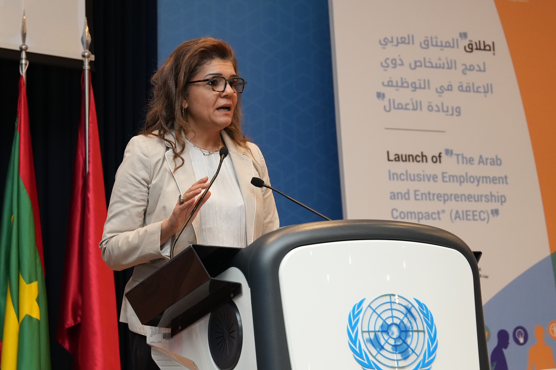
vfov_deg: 13.0
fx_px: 1622
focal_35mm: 105
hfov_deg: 19.5
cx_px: 278
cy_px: 185
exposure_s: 1/160
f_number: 5.6
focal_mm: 70
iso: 4000
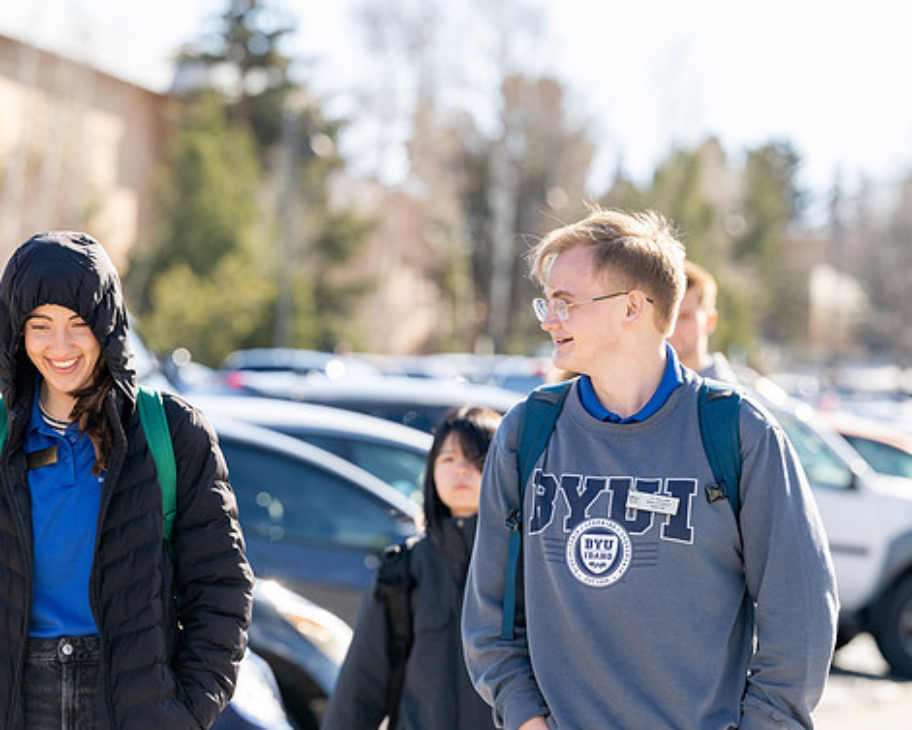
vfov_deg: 5.9
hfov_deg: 7.3
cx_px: 497
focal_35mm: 264
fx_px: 7127
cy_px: 306
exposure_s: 1/800
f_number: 5.6
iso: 400
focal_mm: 200
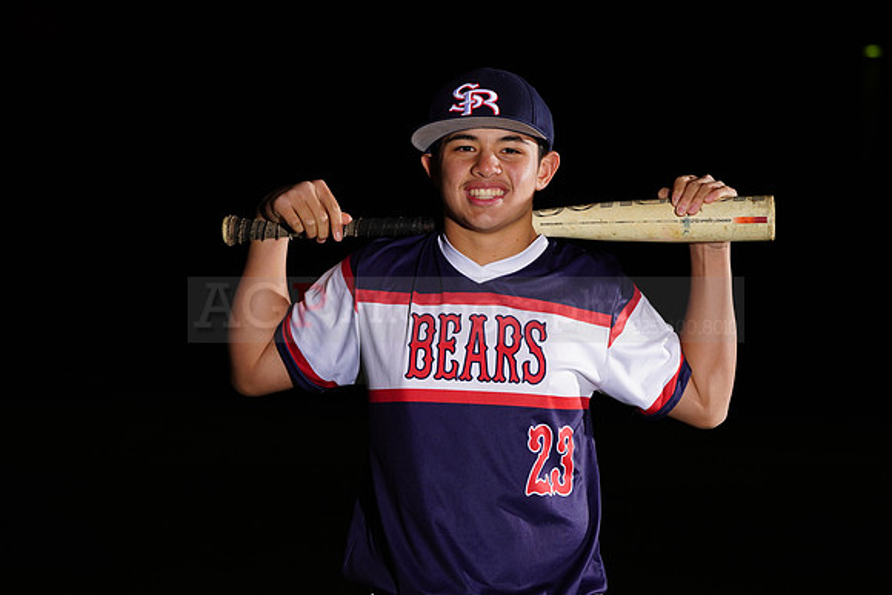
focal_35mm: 168
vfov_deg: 8.2
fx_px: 4163
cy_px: 298
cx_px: 446
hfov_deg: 12.2
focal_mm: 168
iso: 400
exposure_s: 1/125
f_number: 9
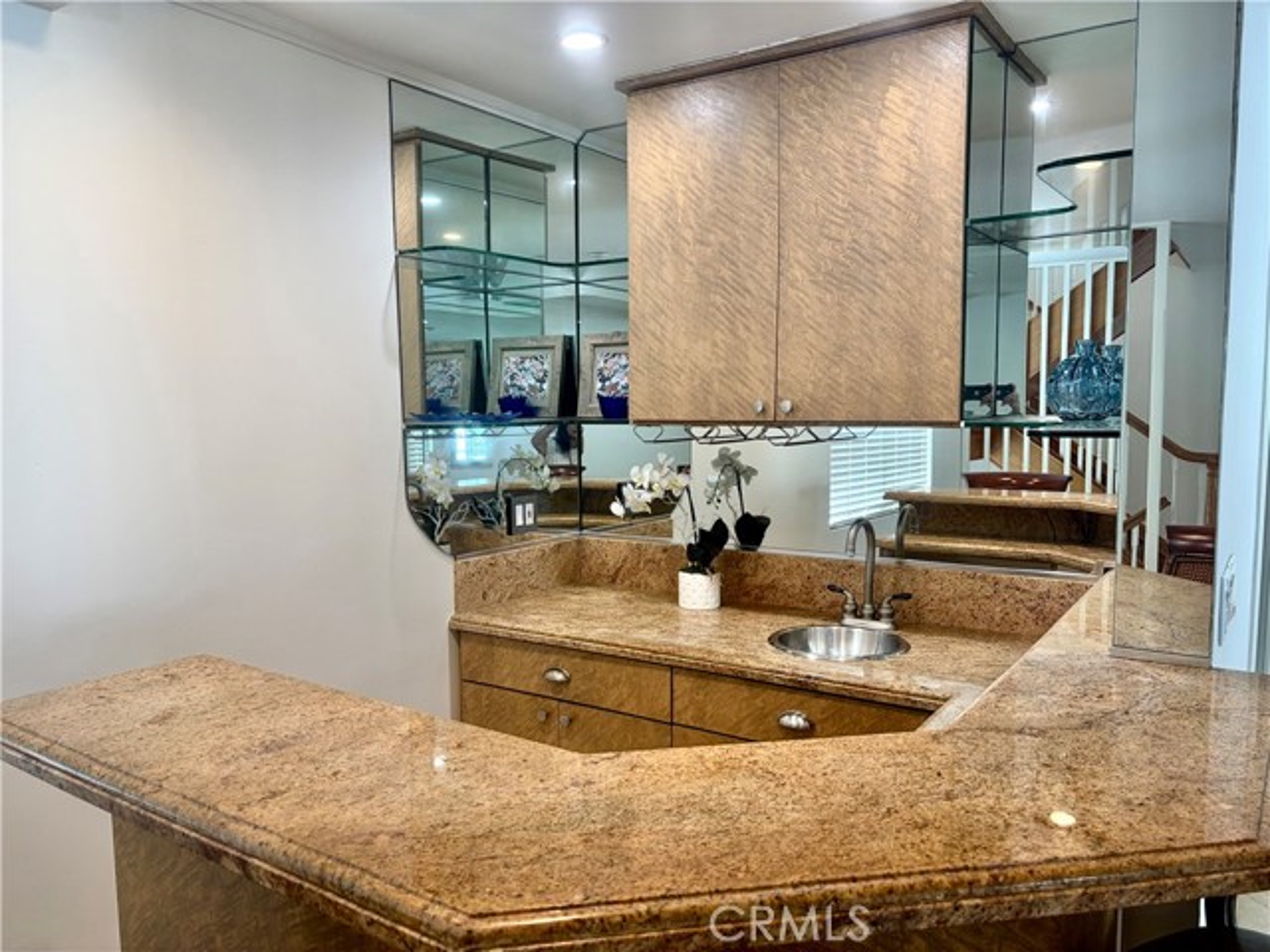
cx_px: 635
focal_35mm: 26
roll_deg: +0.9
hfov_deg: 67.3
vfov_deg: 53.1
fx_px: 954
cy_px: 476
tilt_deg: -4.5
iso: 50
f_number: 1.6
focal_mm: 5.96
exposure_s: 1/120
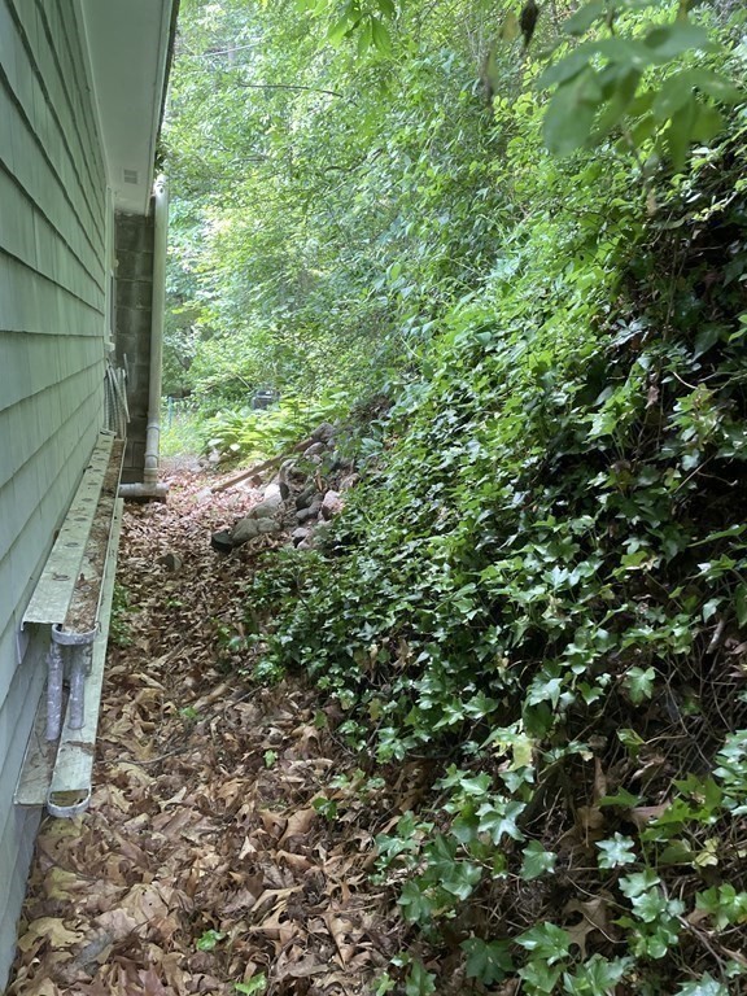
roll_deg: -4.1
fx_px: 748
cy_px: 498
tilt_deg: -10.9
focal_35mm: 26
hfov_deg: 53.1
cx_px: 374
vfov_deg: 67.3
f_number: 1.6
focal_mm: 4.2
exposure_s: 1/107
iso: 125
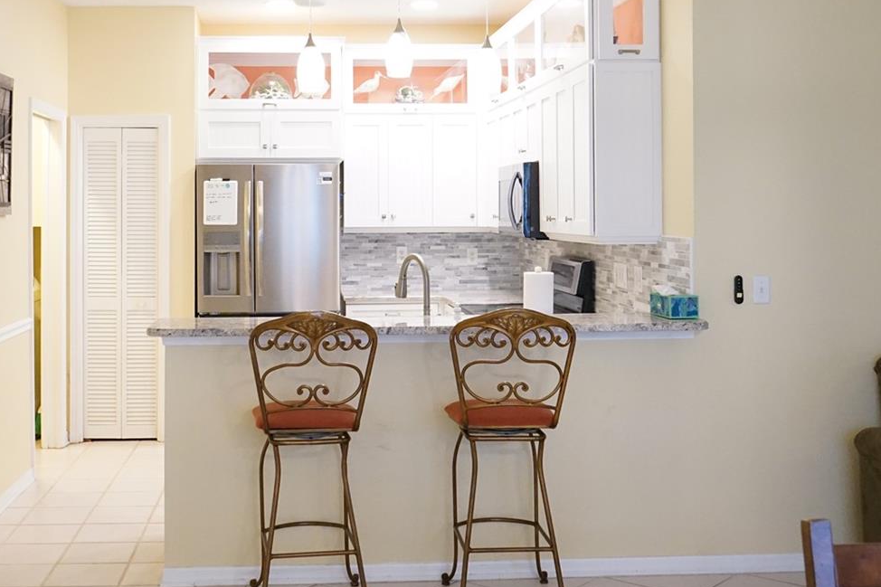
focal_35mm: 46
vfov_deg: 29.0
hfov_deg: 42.5
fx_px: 1125
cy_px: 198
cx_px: 353
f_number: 6.3
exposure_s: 1/60
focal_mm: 28
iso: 6400
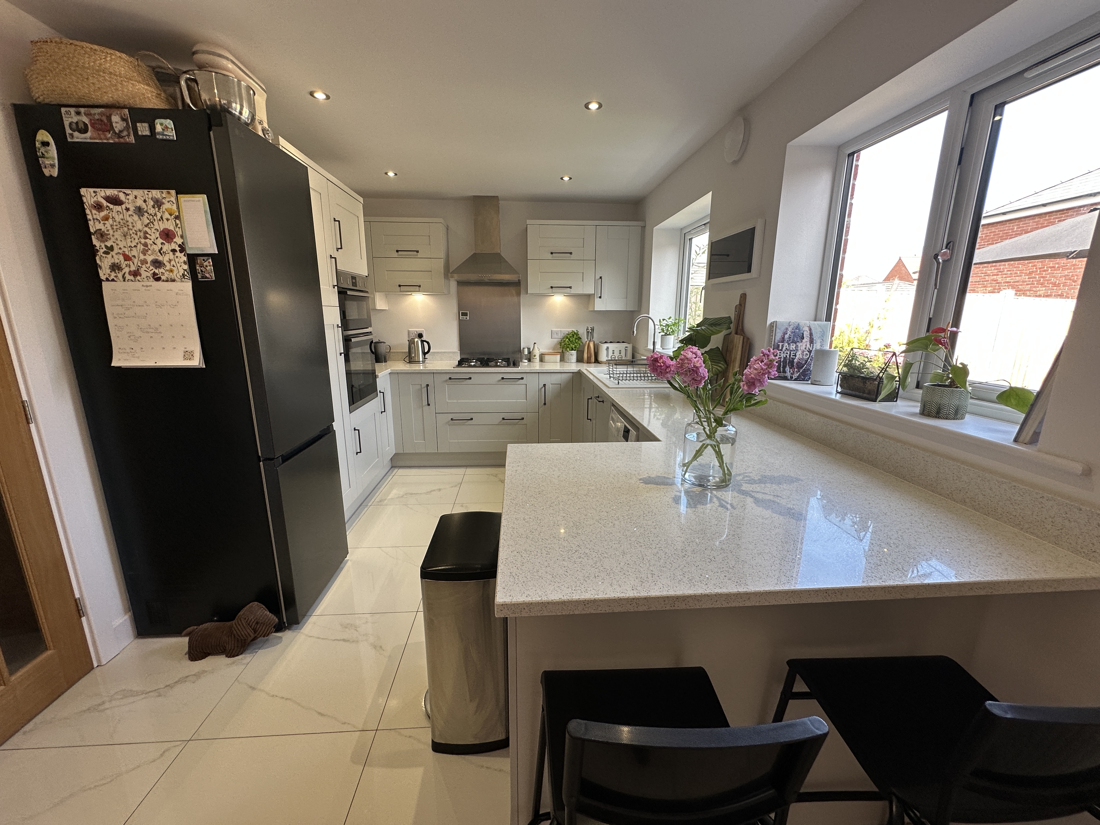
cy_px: 412
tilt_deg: -12.1
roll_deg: -0.1
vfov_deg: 85.7
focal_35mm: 14
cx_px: 550
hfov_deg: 102.1
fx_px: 445
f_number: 2.2
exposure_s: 1/99
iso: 64
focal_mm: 2.22
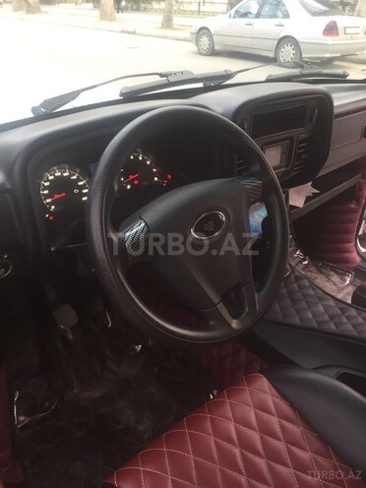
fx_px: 409
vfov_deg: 61.7
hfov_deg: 48.2
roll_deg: -0.9
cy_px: 244
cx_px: 183
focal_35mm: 29
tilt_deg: -29.2
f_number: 2.2
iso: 40
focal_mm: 4.15
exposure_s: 1/33
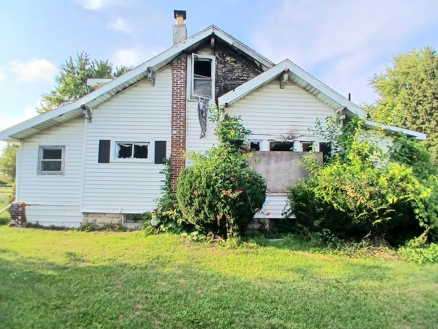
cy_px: 164
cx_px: 219
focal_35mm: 17
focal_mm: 1.4
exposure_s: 1/769
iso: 50
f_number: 2.2
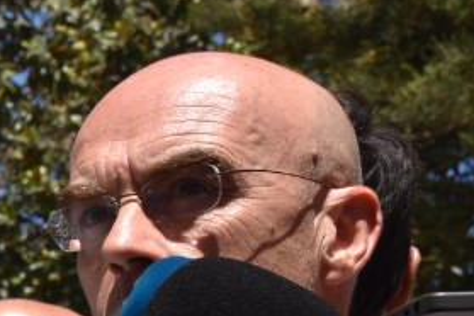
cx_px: -489
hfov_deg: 10.7
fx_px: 2293
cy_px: 345
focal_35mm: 174
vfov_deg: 7.8
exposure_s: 1/500
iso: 200
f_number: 8
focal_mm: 27
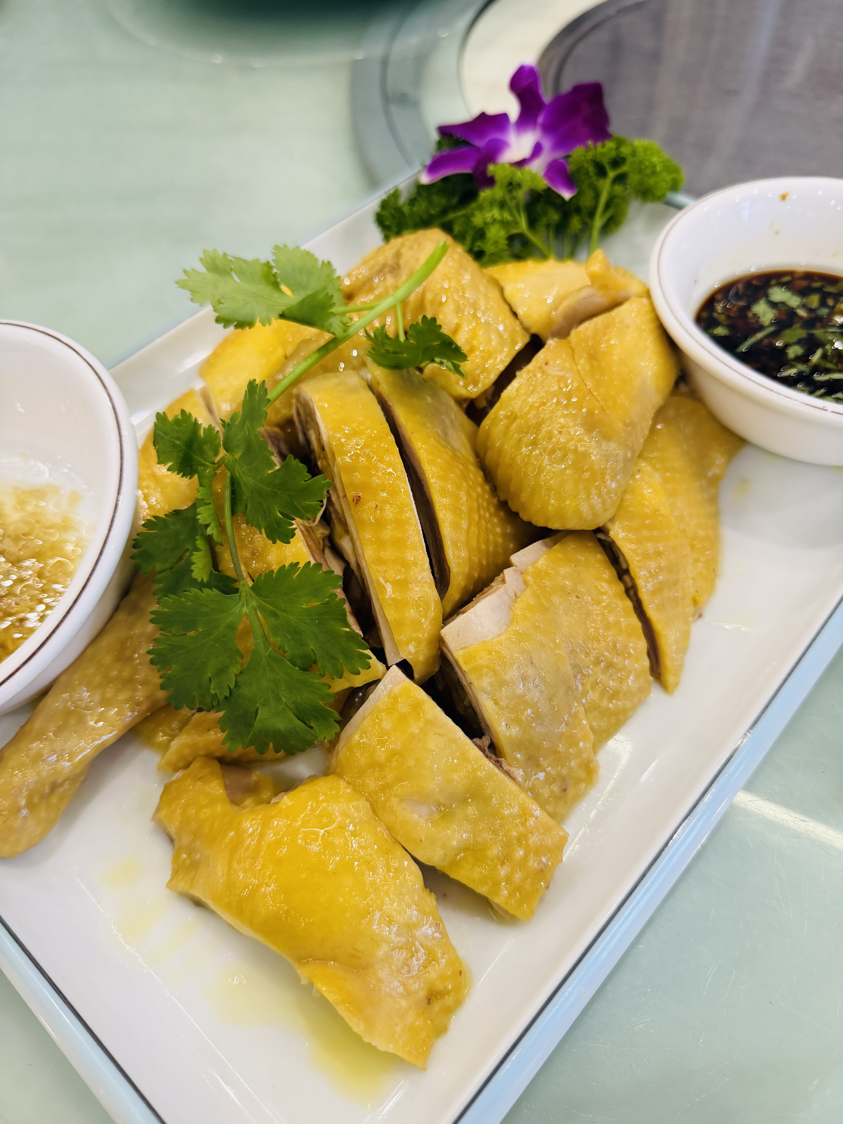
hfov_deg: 56.8
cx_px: 422
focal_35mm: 24
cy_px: 562
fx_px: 779
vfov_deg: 71.6
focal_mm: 6.76
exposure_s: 1/100
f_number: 1.78
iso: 160
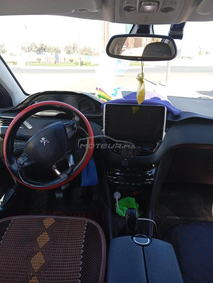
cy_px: 142
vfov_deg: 63.4
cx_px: 106
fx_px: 229
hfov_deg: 49.9
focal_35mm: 28
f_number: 1.8
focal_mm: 4.22
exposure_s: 1/110
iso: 112
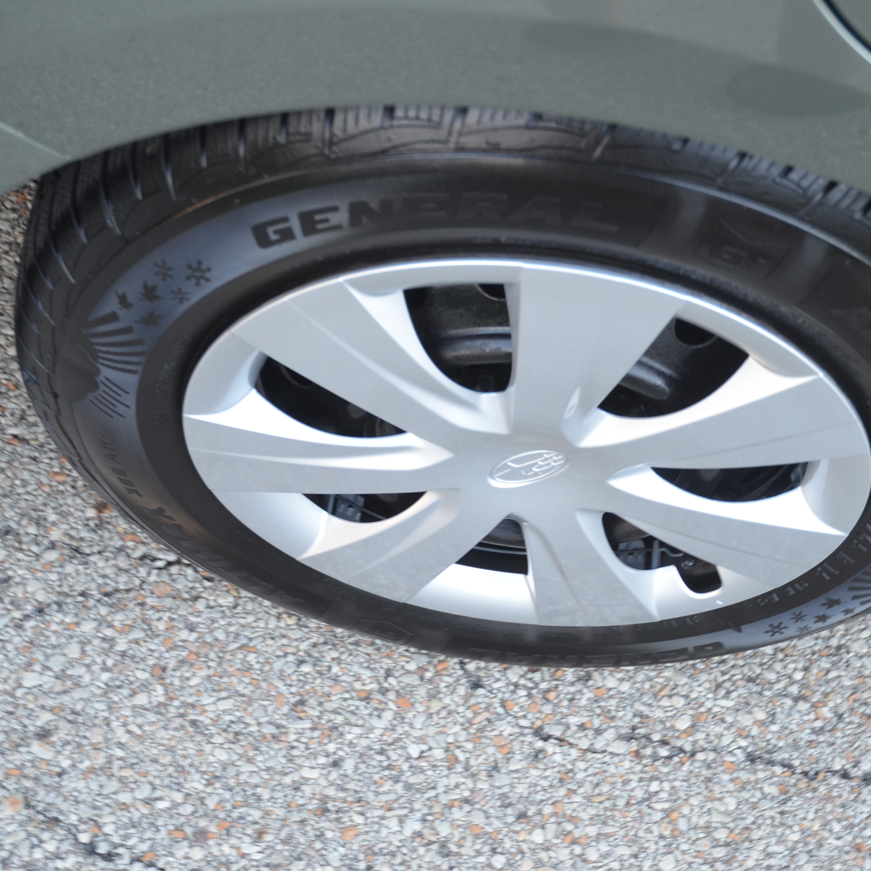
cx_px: 642
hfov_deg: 25.8
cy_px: 438
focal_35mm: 66
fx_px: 1879
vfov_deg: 26.1
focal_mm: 34
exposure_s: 1/60
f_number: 4
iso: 640
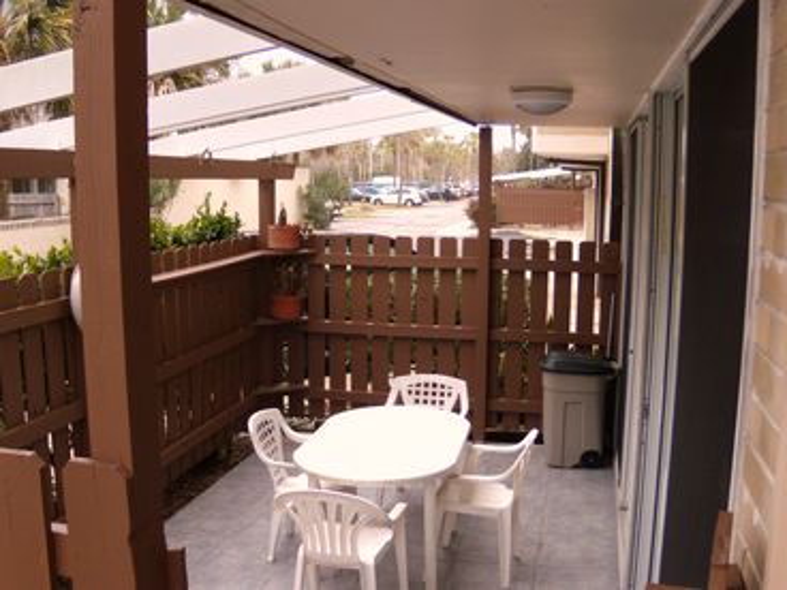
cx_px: 394
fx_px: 818
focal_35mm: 36
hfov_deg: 51.4
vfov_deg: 39.7
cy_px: 295
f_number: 3.6
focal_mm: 6.4
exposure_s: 1/60
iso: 125
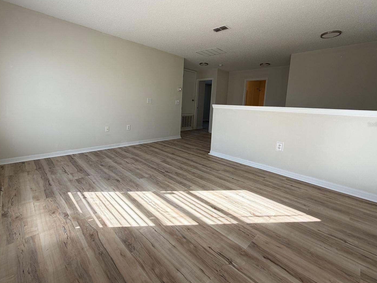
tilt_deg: -6.5
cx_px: 178
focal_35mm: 16
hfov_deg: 94.4
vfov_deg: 77.8
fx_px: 174
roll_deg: -3.0
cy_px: 124
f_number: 2.2
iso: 40
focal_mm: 2.22
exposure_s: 1/132
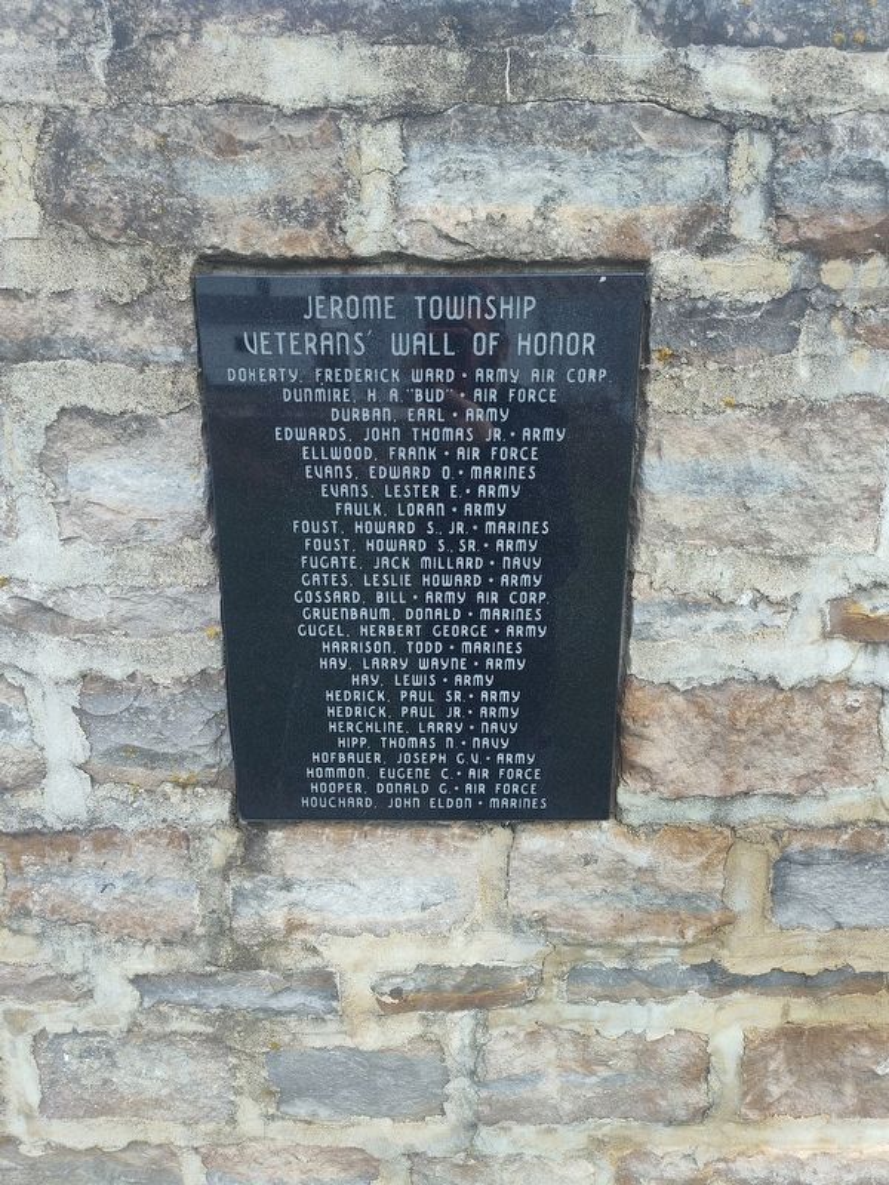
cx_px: 444
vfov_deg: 73.9
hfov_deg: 58.9
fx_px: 788
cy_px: 592
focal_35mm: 23
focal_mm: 5.56
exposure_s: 1/200
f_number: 1.8
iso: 129
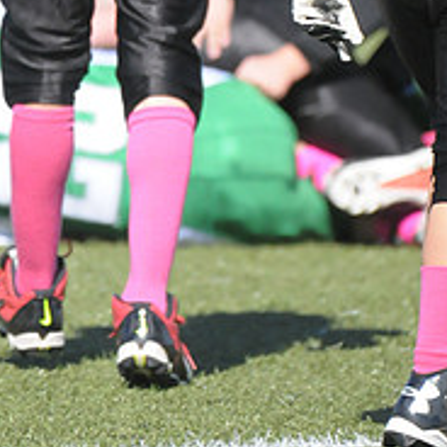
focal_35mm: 1244
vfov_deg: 1.4
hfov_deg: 1.4
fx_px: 18174
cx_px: 305
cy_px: -189
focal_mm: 310
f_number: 4
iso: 1600
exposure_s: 1/8000
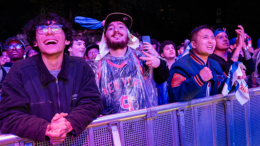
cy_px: 81
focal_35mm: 34
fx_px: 234
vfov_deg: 34.6
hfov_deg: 58.0
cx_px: 130
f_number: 3.5
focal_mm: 32
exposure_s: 1/250
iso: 6400
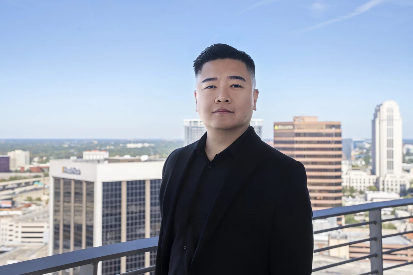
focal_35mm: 50
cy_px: 138
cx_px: 206
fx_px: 574
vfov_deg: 27.0
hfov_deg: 39.6
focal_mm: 50
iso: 125
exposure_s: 1/125
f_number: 7.1
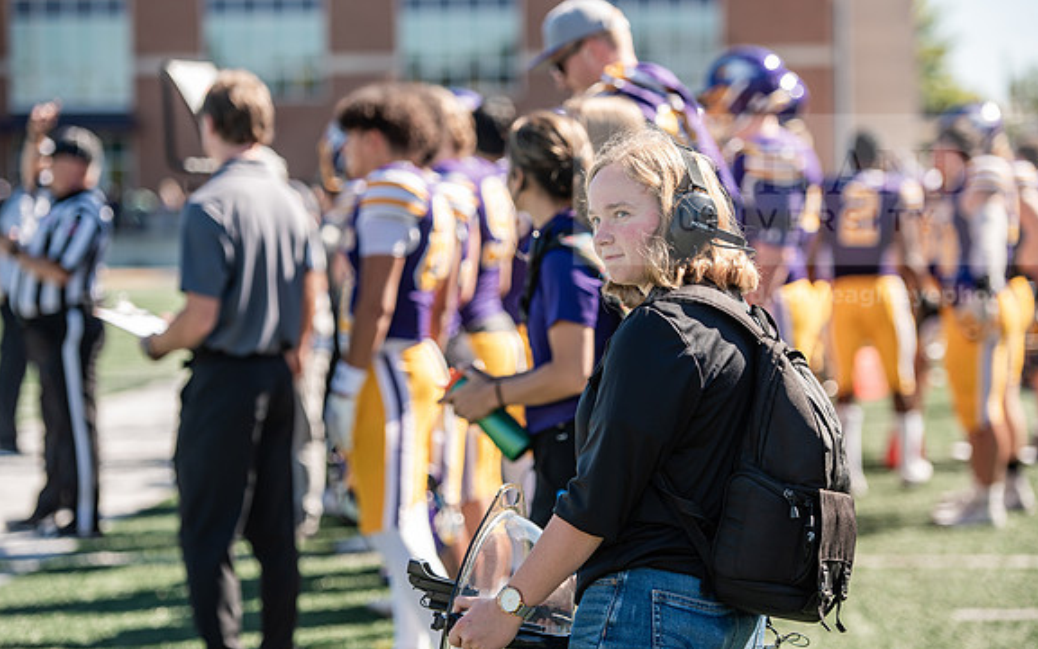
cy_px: 333
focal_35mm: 119
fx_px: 3366
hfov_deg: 17.5
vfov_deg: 11.0
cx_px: 519
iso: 125
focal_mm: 116
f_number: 3.2
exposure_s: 1/640
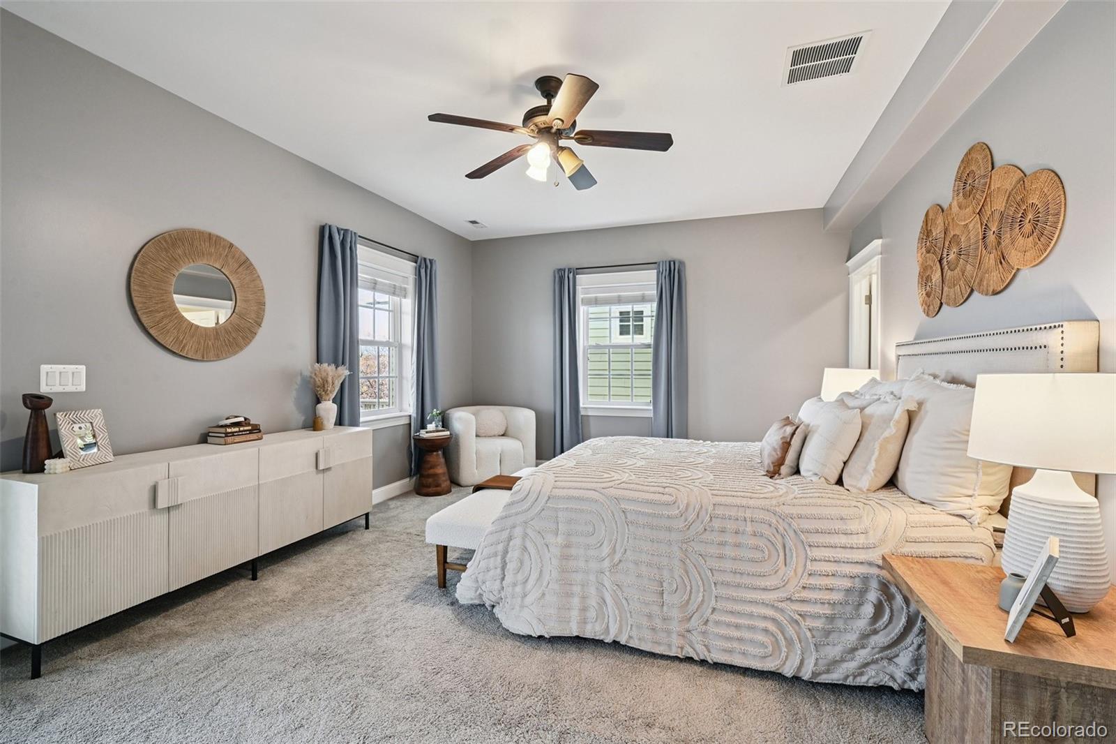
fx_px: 480
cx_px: 558
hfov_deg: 98.6
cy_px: 372
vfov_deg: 75.5
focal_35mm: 16
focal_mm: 15.5
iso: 400
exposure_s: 1/8
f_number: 10
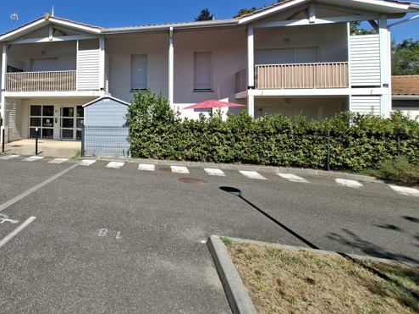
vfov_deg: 62.3
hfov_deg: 70.9
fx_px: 254
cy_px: 112
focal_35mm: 21
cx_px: 82
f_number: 2.2
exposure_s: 1/1003
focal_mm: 1.74
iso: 40
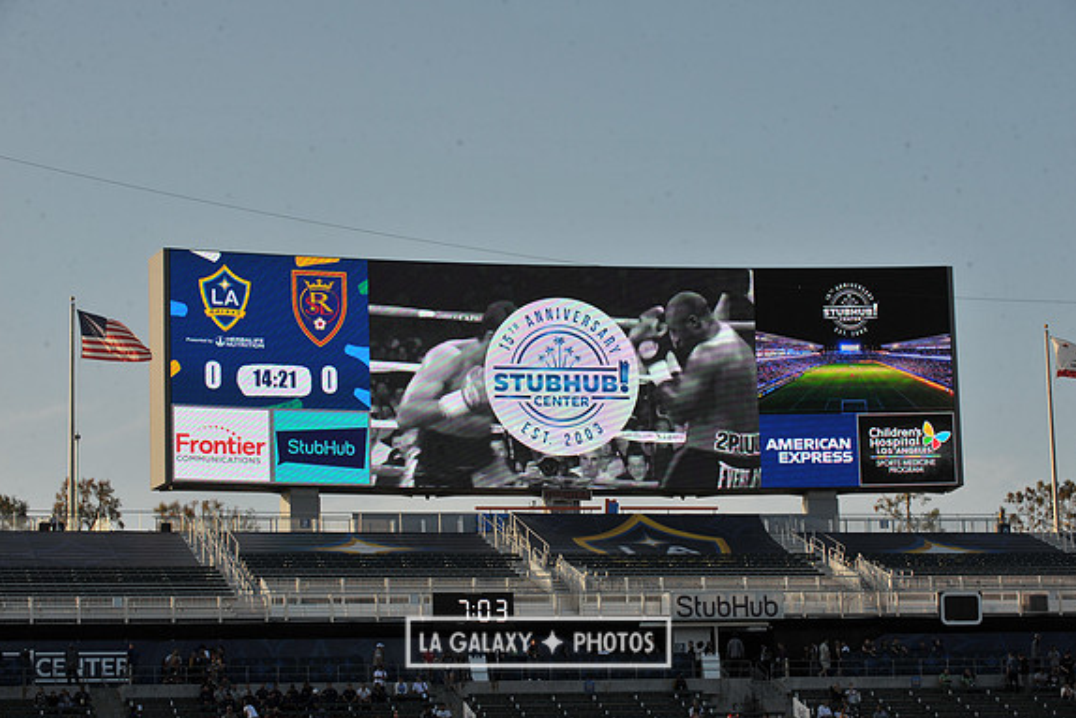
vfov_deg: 13.3
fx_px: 3079
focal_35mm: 103
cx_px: 538
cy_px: 360
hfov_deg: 19.8
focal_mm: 102
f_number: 11
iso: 400
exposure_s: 1/500
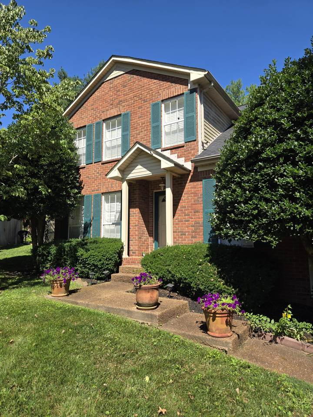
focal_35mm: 23
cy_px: 208
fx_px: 277
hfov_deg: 58.9
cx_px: 156
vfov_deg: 73.9
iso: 25
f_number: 1.8
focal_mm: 5.4
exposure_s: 1/1252
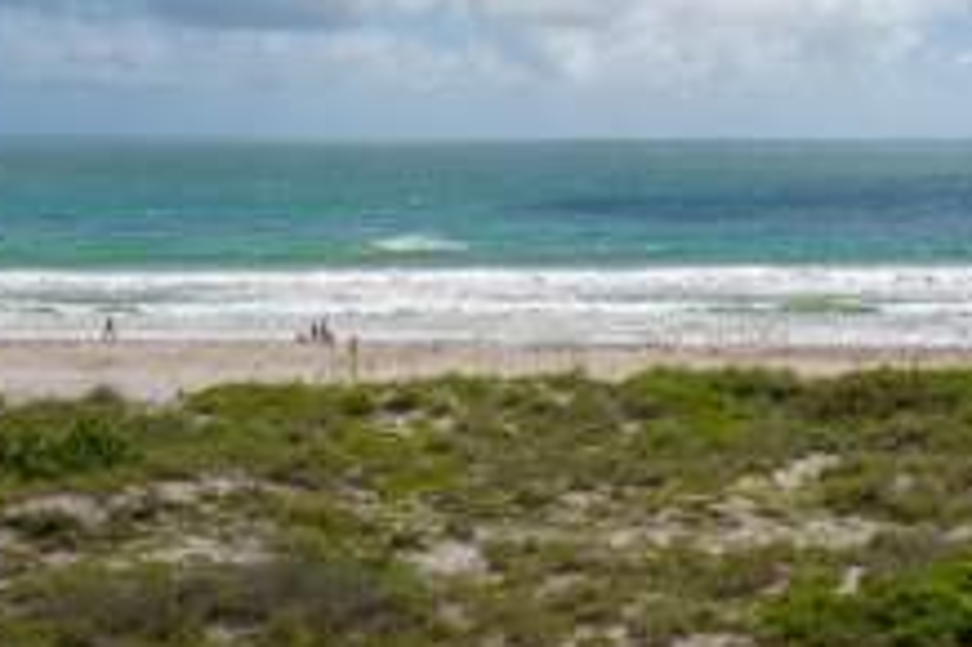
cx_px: 718
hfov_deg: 26.7
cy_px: 203
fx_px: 2023
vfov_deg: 18.1
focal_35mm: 75
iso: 125
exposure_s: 1/1000
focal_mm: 34
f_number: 8
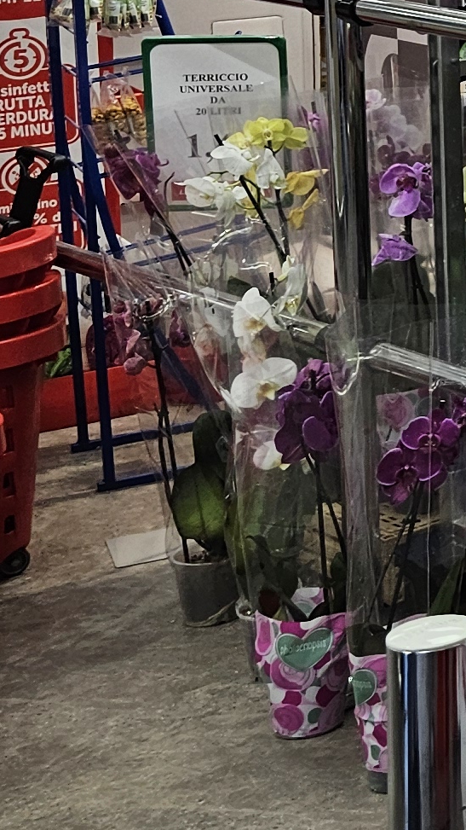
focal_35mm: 103
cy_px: -107
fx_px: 2264
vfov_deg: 19.8
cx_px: 1676
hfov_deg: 8.4
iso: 40
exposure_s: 1/100
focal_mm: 6.3
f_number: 1.7
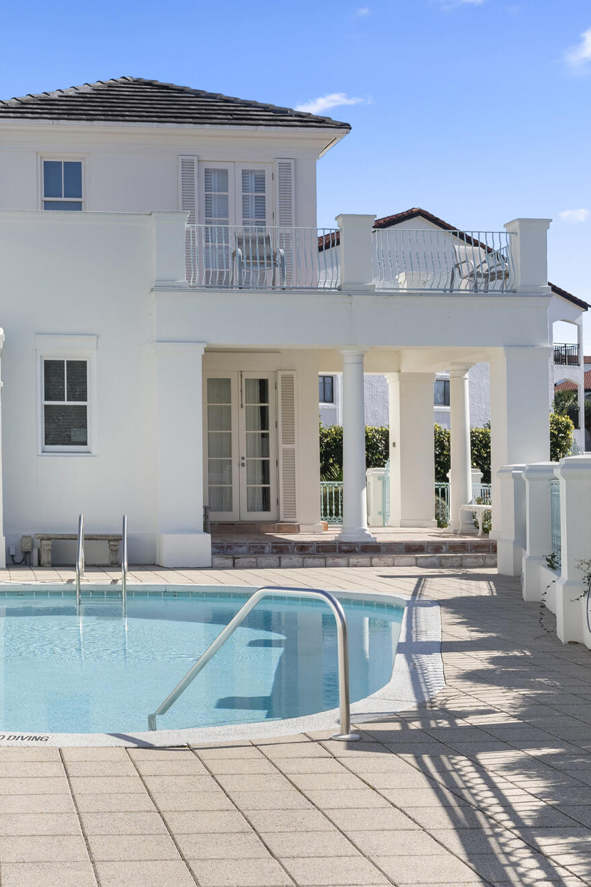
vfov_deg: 38.2
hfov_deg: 25.5
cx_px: 112
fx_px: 1280
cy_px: 444
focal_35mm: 52
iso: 320
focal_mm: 34
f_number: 8
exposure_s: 1/800
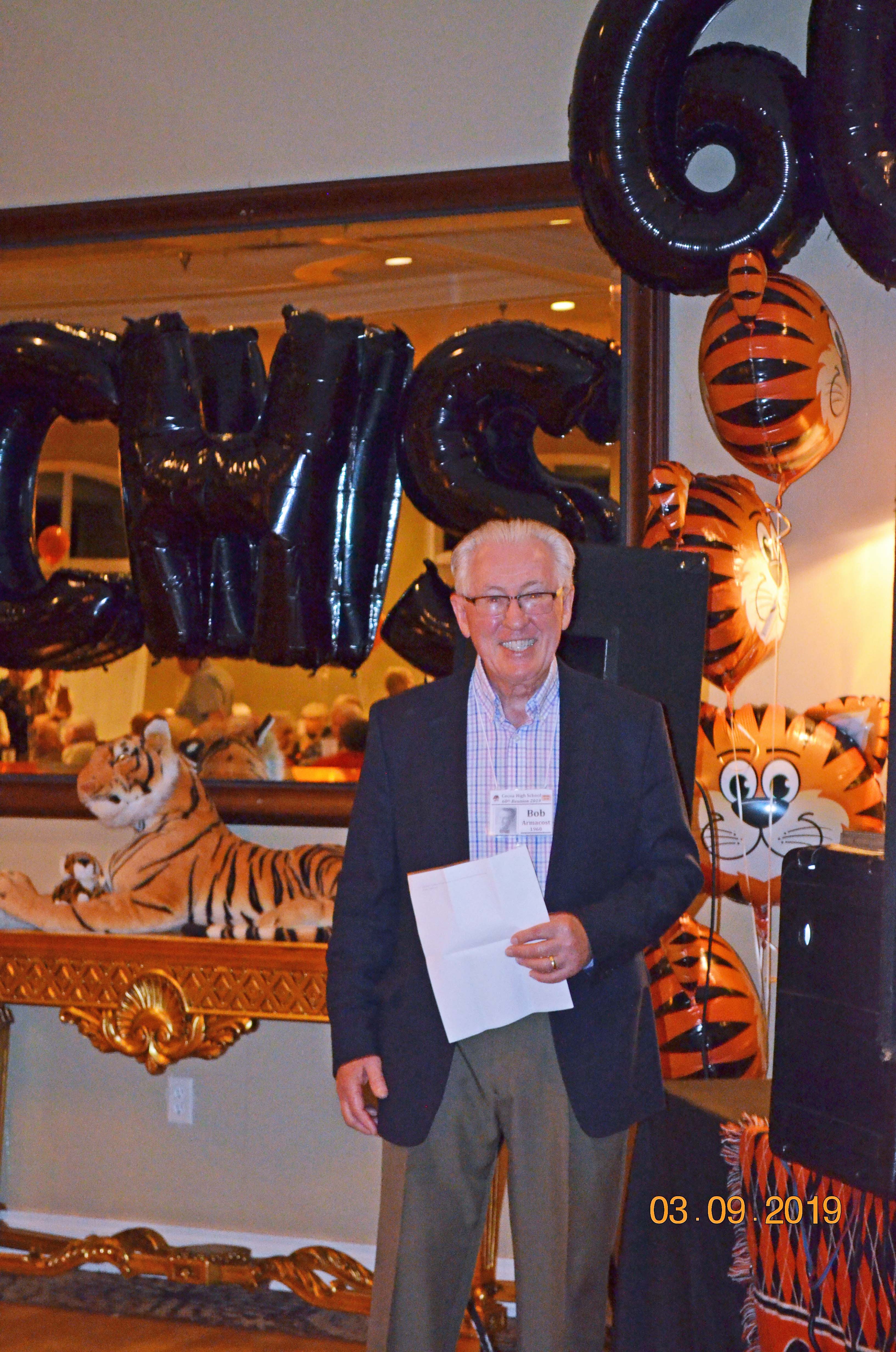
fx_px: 3094
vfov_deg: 24.7
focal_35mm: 82
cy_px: 676
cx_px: 448
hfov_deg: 16.5
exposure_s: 1/60
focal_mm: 55
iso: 3200
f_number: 5.6
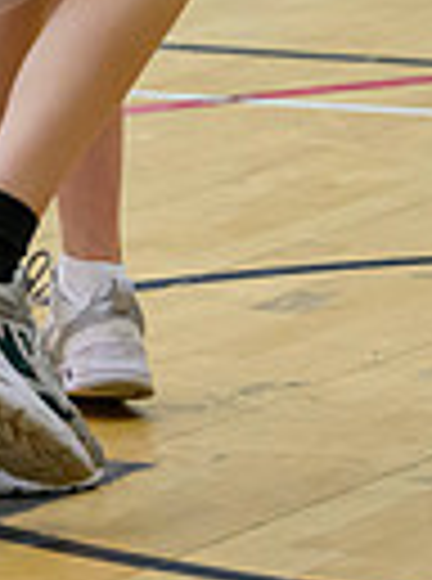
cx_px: -770
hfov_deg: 2.4
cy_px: -586
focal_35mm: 606
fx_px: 10134
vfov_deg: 3.3
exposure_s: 1/1250
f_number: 3.2
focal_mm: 100
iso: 3200
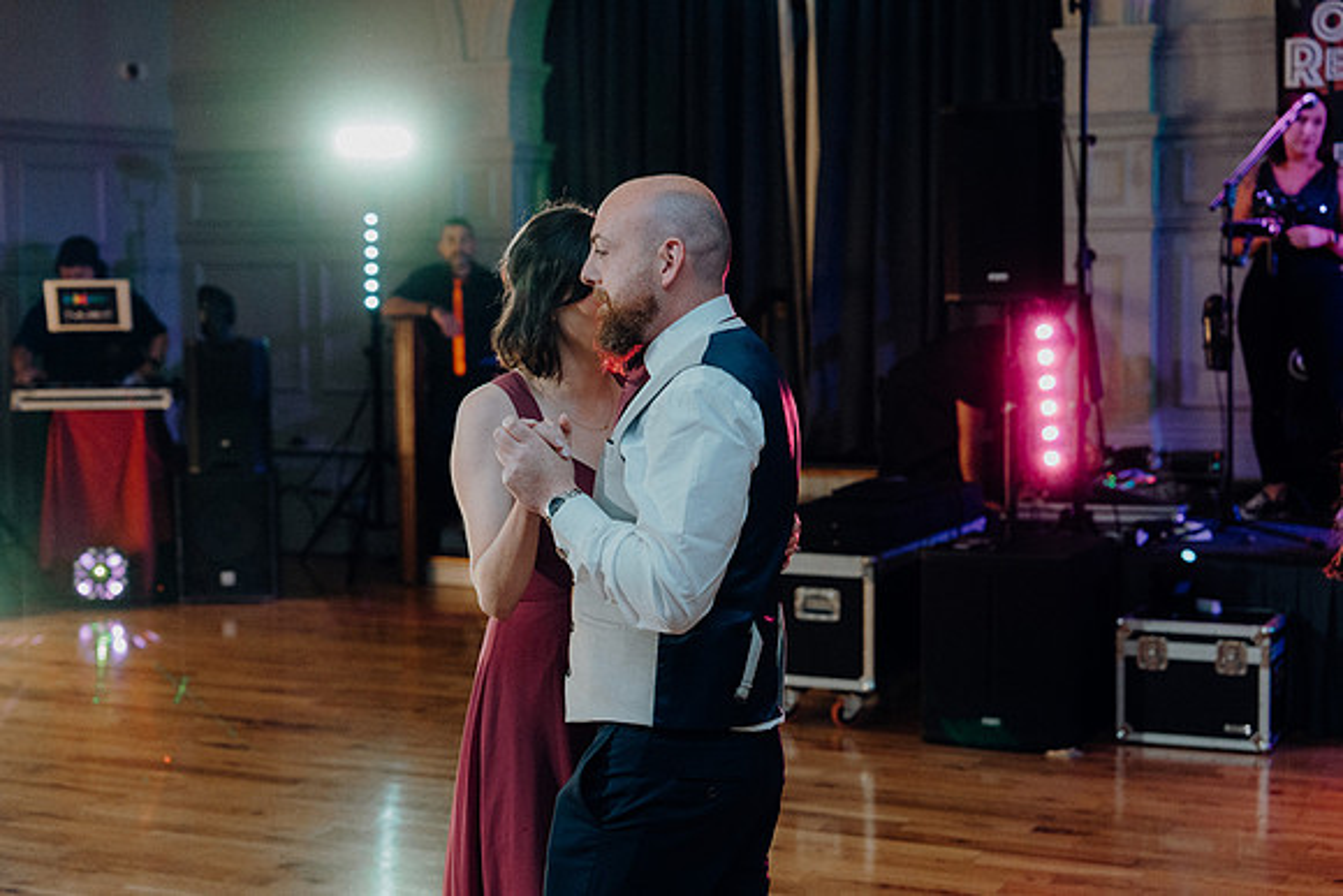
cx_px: 672
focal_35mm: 61
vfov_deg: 22.3
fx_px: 2276
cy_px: 448
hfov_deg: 32.9
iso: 2500
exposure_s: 1/200
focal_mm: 61
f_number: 3.5
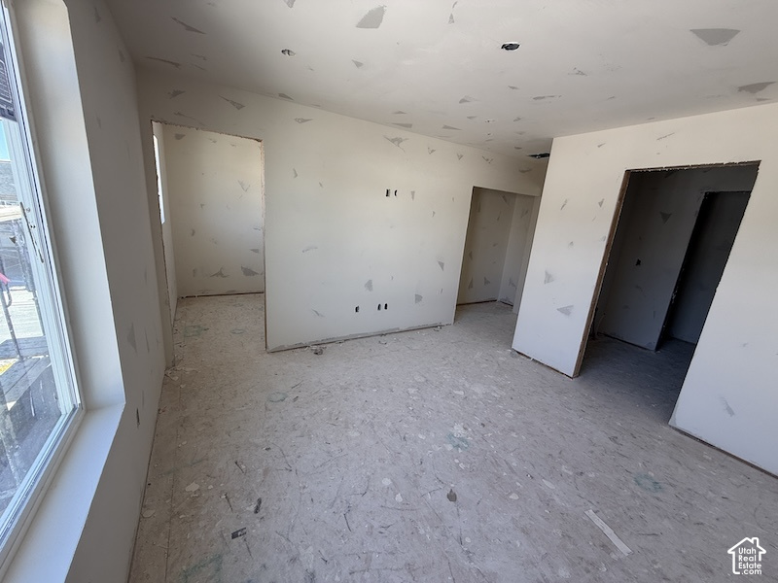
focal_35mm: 14
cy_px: 292
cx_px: 389
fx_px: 315
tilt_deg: -14.9
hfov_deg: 102.1
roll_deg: -5.0
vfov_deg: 85.7
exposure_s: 1/99
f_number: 2.2
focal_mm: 2.22
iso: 50
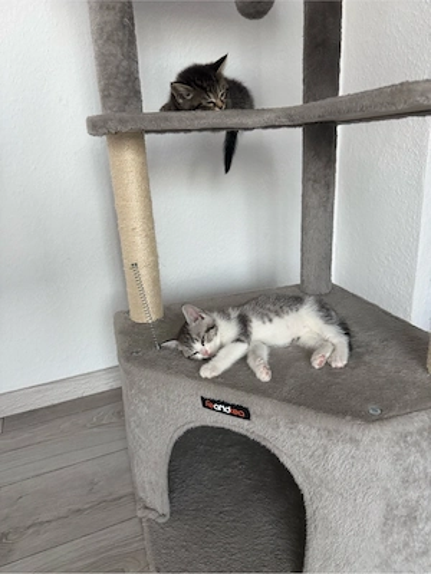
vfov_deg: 71.6
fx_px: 398
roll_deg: +2.5
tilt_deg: -17.3
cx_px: 216
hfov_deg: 56.8
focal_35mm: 24
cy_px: 287
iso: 200
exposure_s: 1/72
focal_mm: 6.76
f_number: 1.78
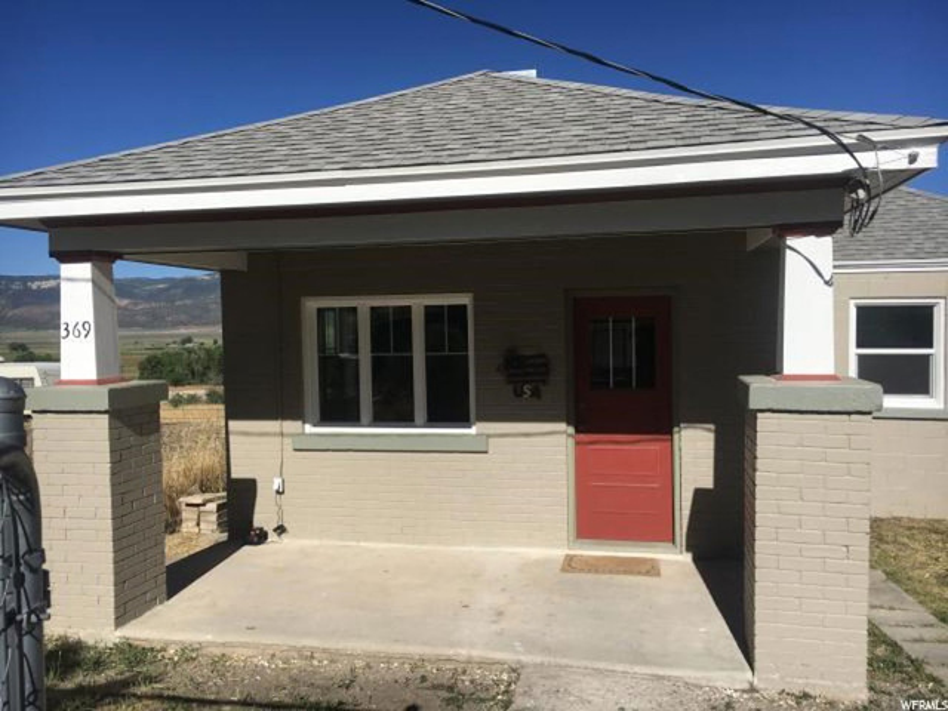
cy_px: 356
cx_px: 474
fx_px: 794
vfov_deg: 48.2
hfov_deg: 61.7
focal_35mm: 29
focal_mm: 4.15
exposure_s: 1/2849
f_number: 2.2
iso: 25
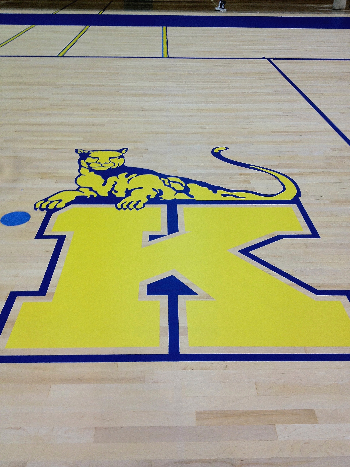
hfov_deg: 40.7
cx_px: 175
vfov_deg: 52.6
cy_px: 234
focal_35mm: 35
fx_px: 472
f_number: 2.4
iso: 64
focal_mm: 4.28
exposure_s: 1/40
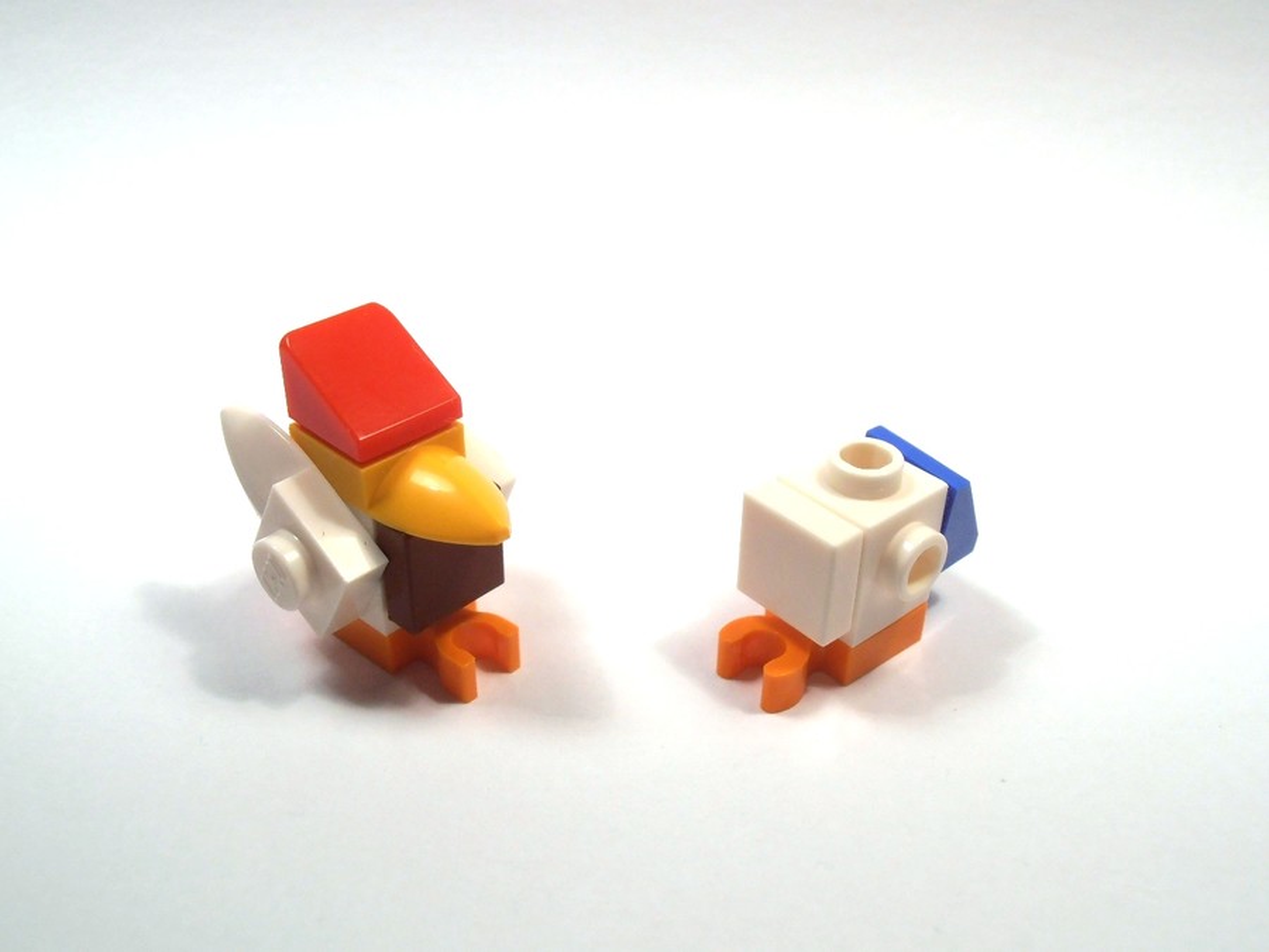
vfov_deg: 38.7
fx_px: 1356
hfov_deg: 50.1
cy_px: 476
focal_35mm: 37
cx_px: 634
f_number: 3.9
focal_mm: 6.61
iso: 80
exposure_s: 1/100
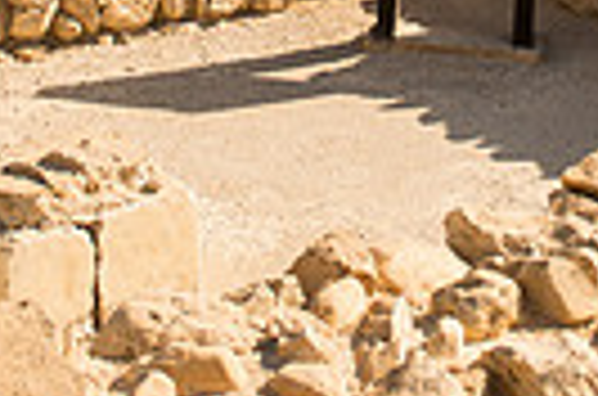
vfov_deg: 12.3
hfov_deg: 19.4
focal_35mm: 105
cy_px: -214
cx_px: 450
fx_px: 1740
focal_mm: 24
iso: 200
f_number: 2.8
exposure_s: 1/4000
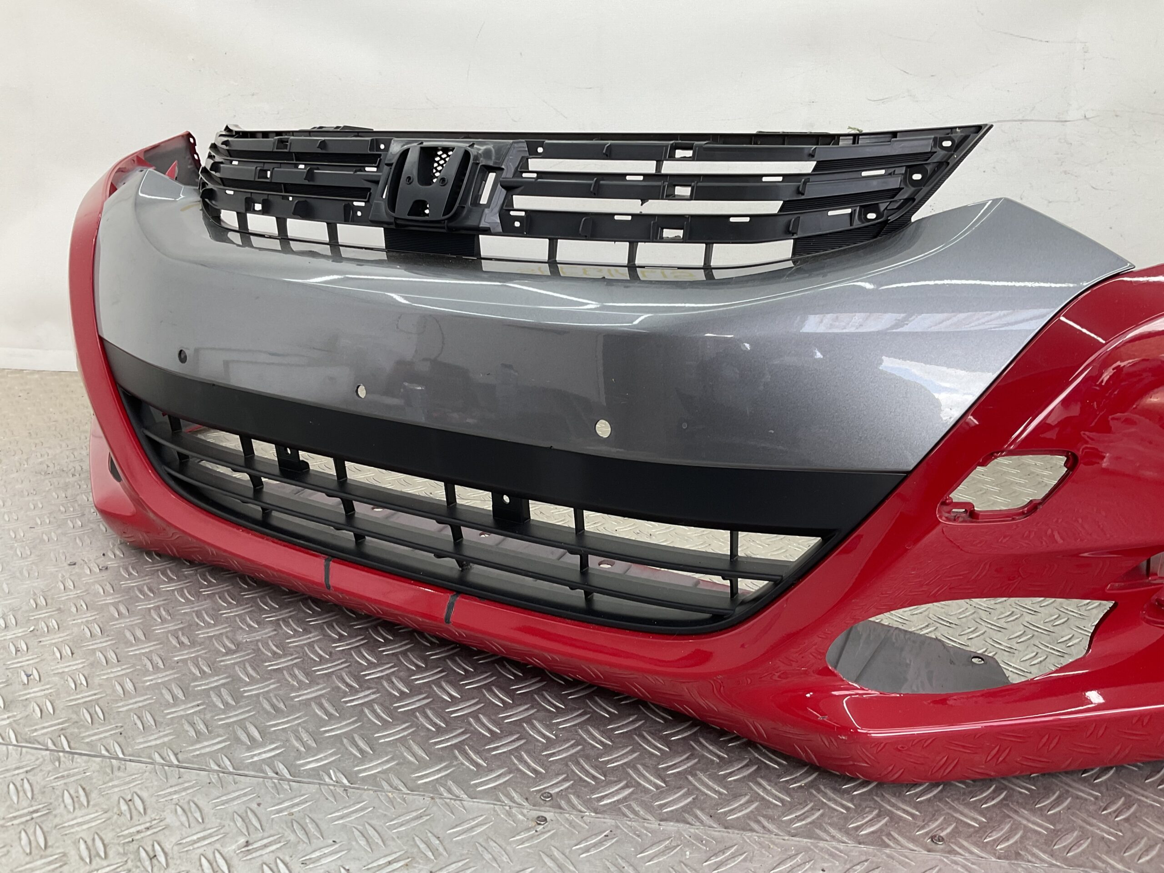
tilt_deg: -16.3
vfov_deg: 48.2
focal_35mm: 29
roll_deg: -3.5
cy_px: 436
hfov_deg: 61.7
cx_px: 582
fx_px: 975
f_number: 1.8
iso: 25
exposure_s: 1/100
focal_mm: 3
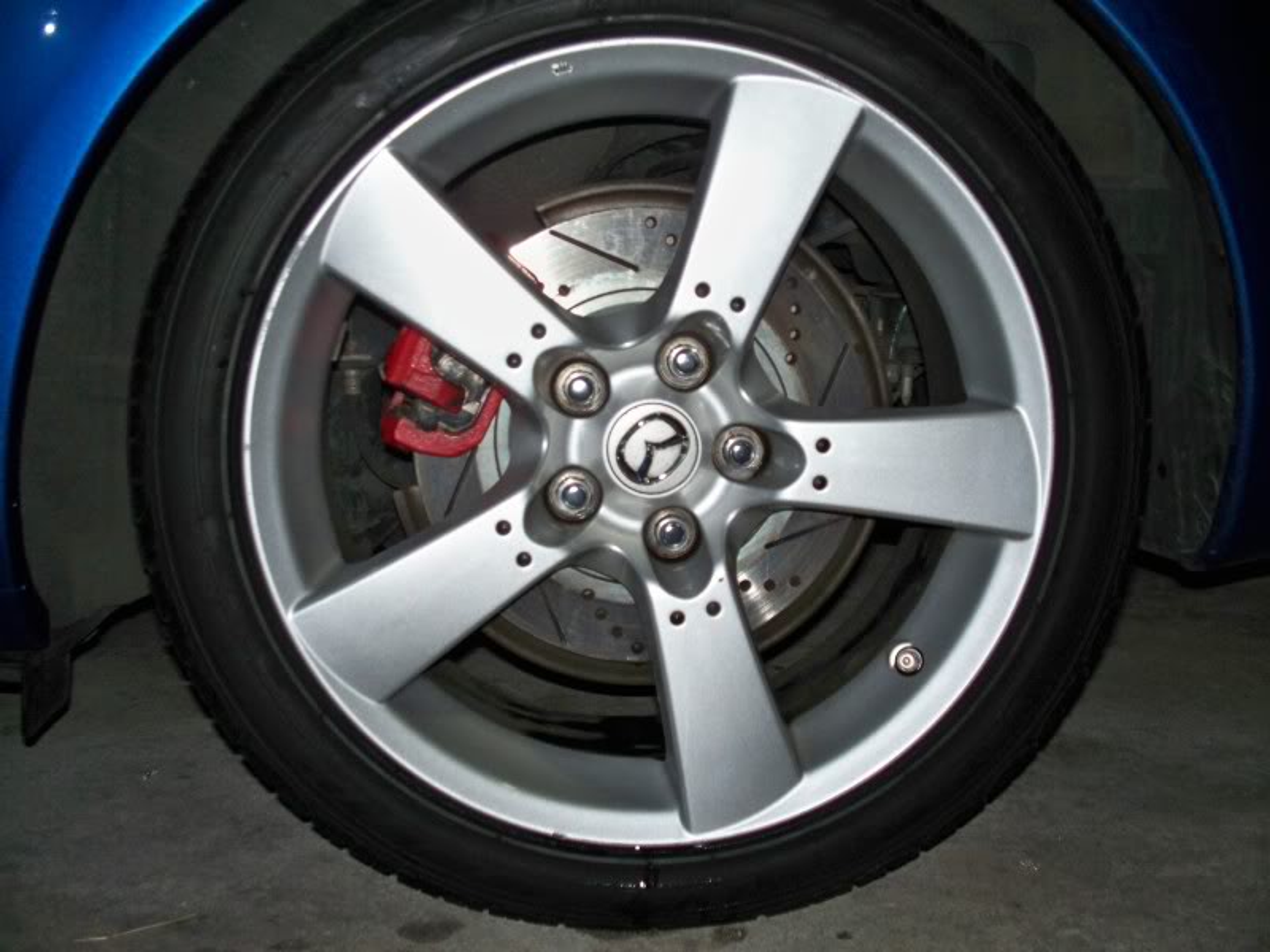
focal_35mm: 46
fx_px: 1688
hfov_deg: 41.2
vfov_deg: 31.5
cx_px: 635
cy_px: 476
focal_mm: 9.86
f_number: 2.9
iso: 200
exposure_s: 1/30
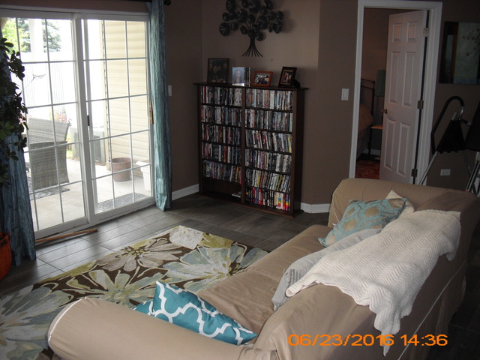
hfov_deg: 51.4
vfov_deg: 39.7
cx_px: 240
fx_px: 499
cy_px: 180
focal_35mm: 36
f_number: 3.1
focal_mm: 6.3
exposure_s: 1/60
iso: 200
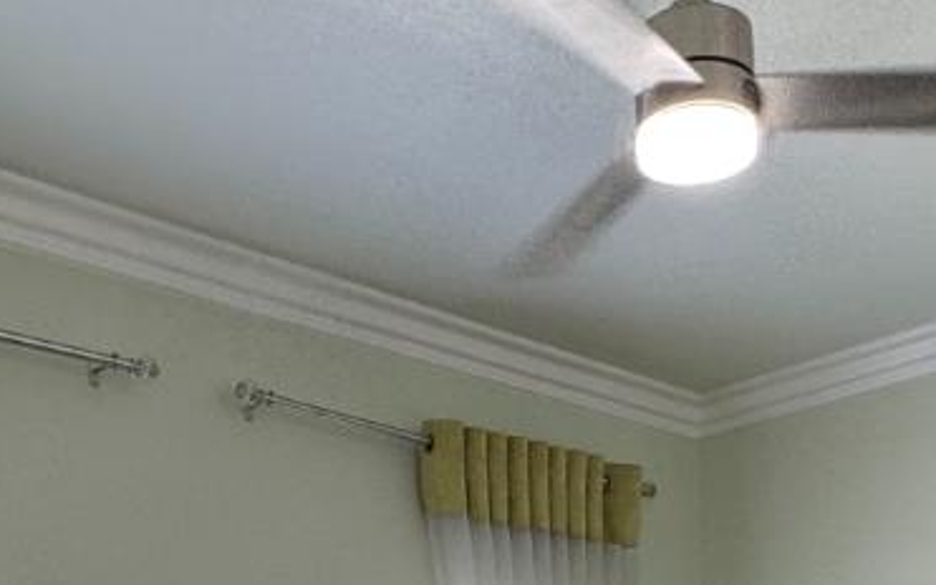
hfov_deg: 33.9
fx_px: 1531
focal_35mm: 60
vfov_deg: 18.1
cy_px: 990
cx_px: 547
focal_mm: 2.22
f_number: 2.2
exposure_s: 1/120
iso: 160
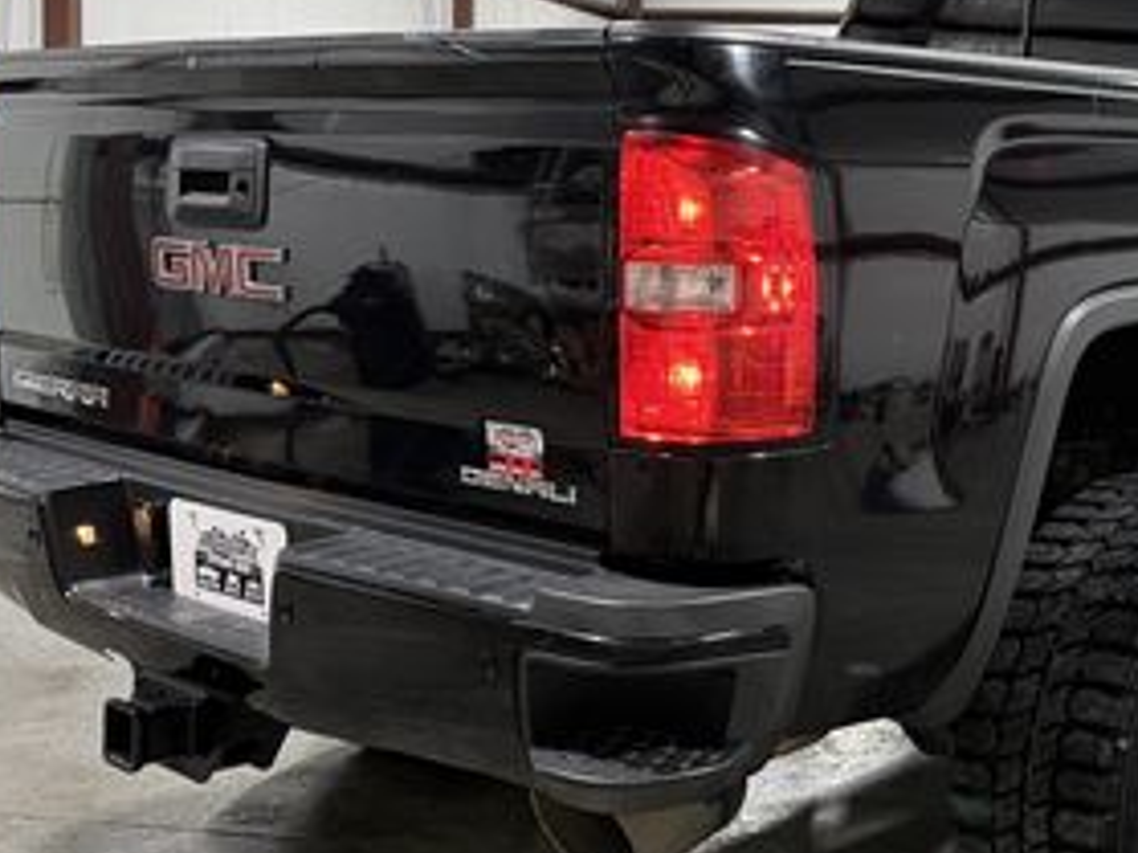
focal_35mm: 55
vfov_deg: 26.3
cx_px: 861
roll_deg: -1.8
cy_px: 265
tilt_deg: -3.7
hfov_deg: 34.2
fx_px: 1807
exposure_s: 1/60
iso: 400
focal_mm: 6.76
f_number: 1.78
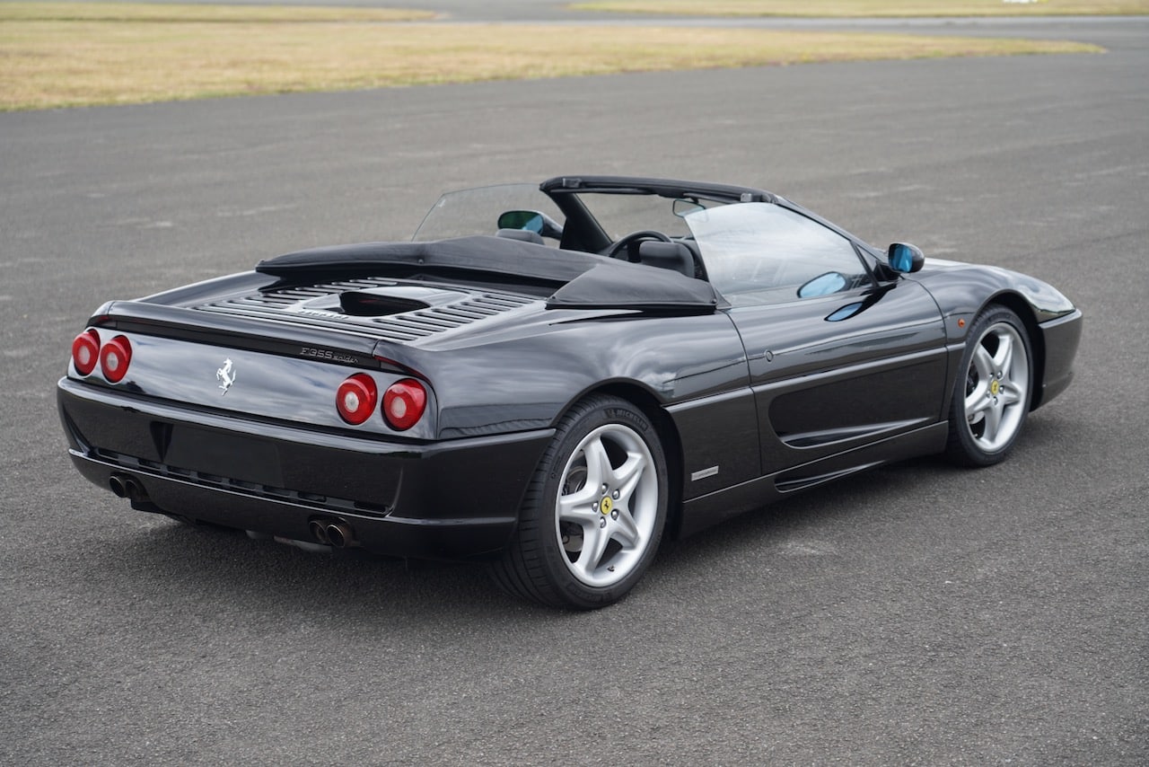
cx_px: 574
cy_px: 384
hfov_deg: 28.1
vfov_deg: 18.9
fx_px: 2298
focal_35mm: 72
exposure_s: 1/160
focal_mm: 72
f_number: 4
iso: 160
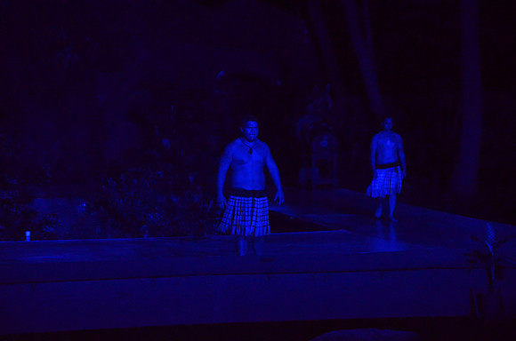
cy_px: 170
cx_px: 258
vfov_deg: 8.7
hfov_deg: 13.1
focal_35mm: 158
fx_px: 2253
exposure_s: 1/100
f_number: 5.6
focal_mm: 105
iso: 6400
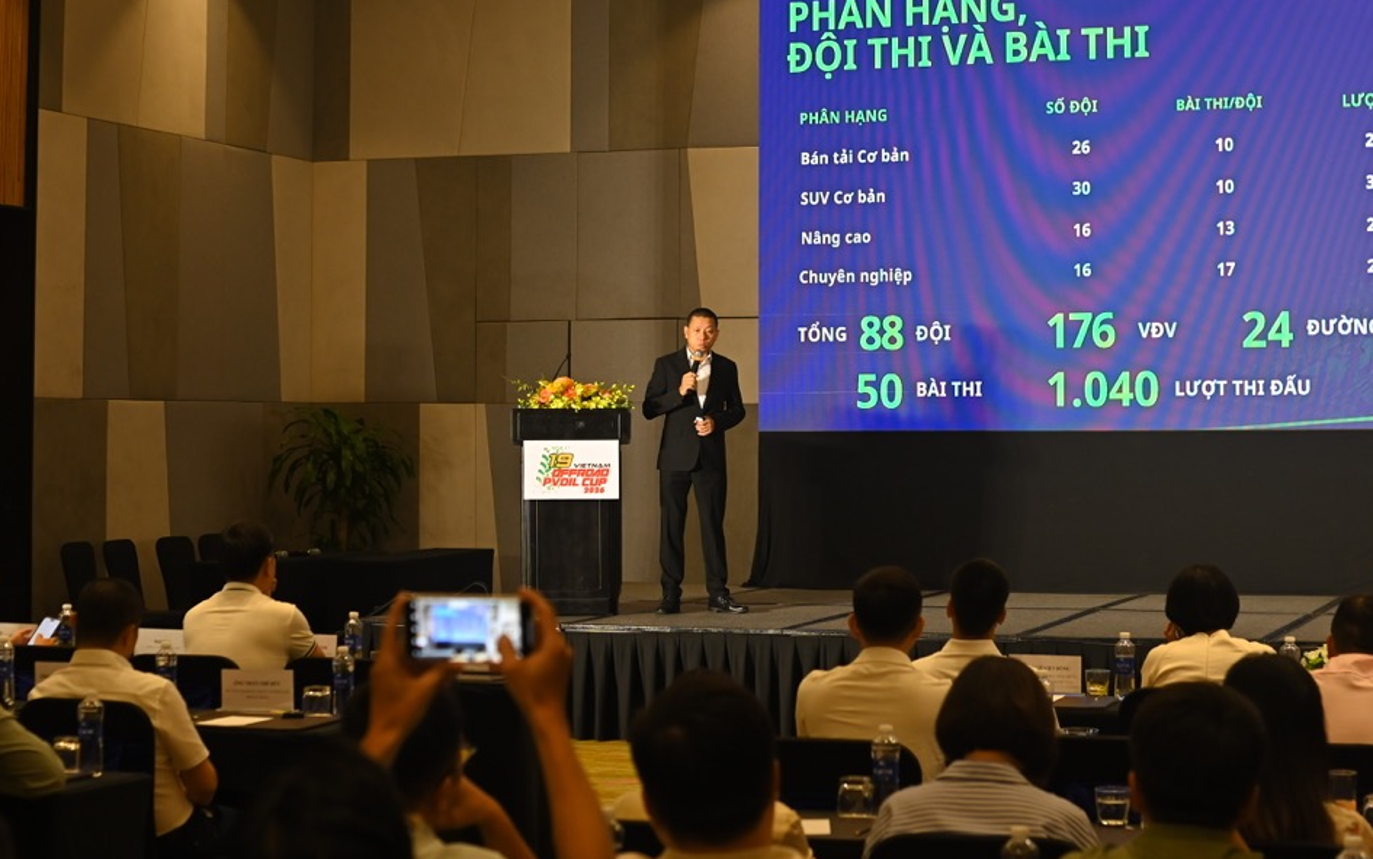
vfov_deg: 18.8
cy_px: 249
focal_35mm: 69
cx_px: 779
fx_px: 2582
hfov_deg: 29.7
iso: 1250
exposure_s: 1/200
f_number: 4
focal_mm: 50
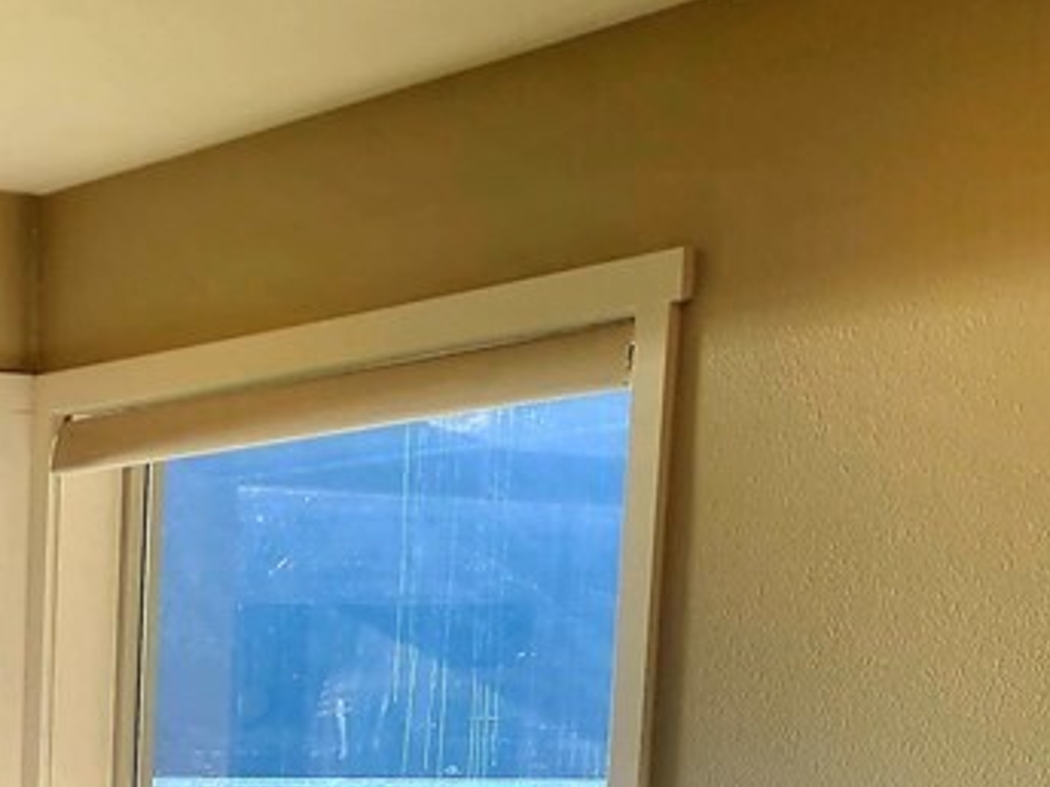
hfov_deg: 17.4
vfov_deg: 12.6
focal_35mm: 107
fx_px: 3246
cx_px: -244
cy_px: 1425
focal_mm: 6.4
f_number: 1.8
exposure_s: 1/182
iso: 20
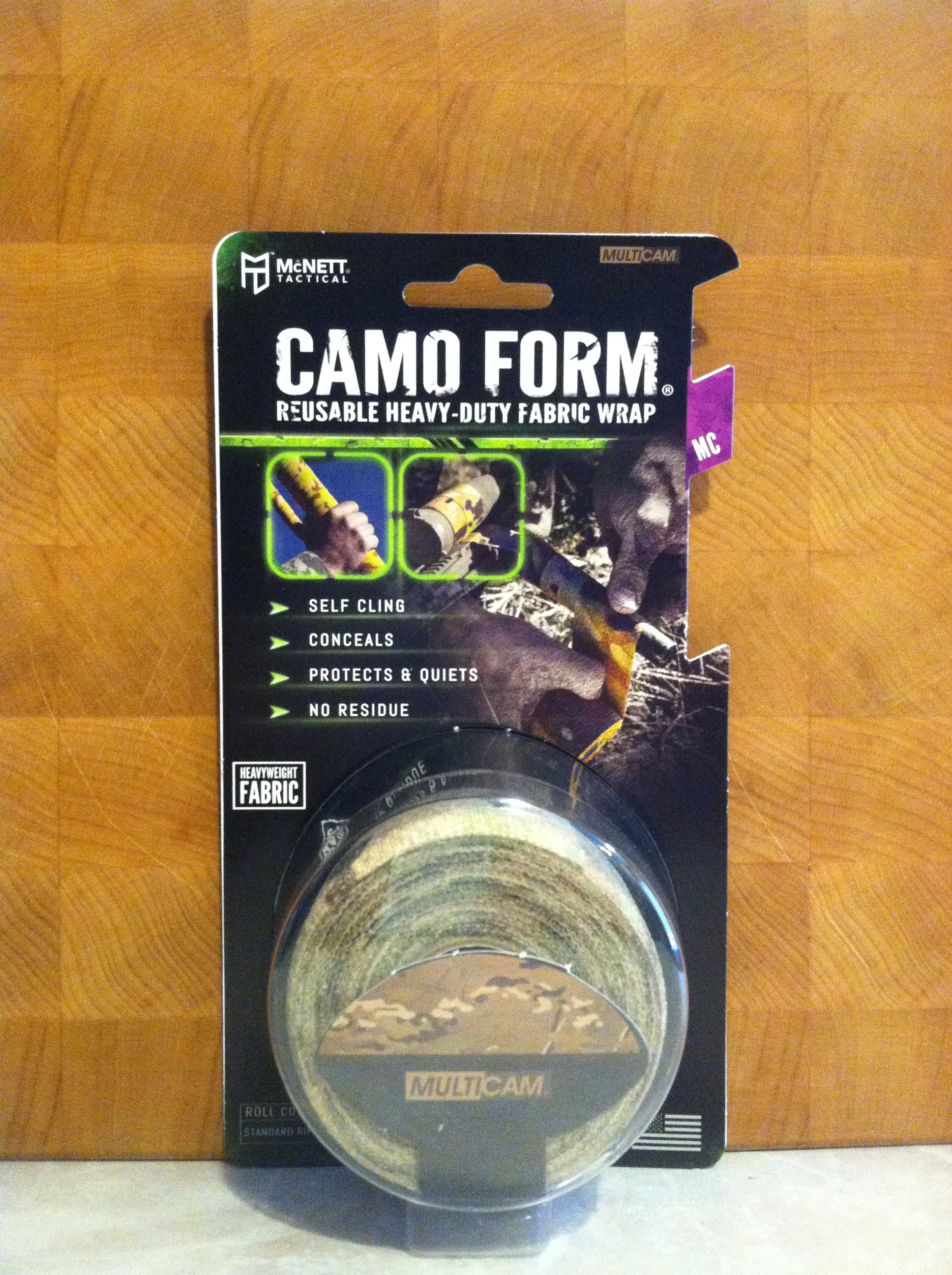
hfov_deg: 40.6
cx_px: 476
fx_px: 1287
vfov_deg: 52.7
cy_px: 638
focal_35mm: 35
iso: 640
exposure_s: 1/15
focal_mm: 3.85
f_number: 2.8
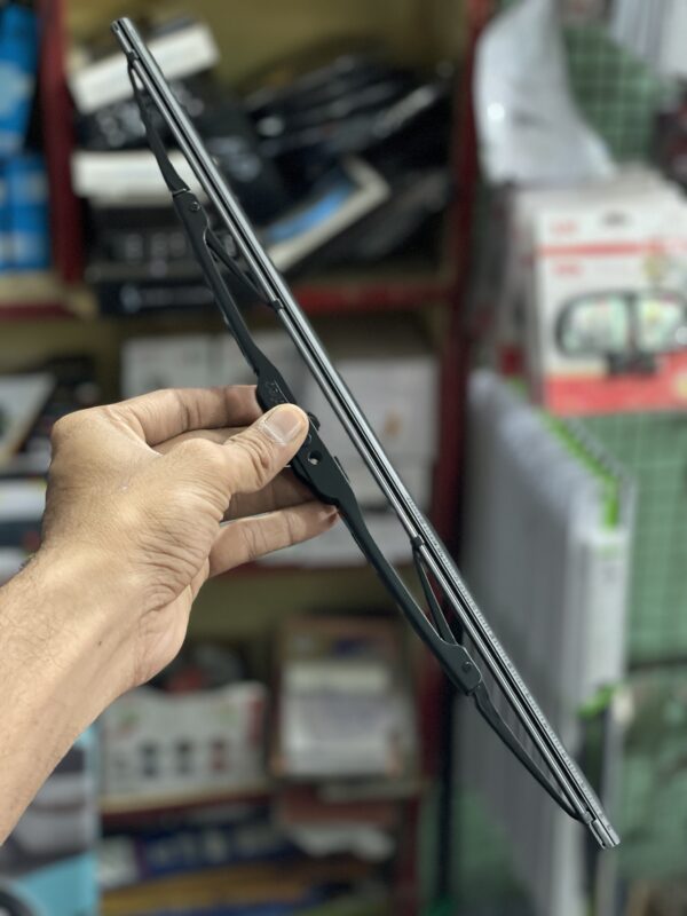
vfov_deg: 36.8
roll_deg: -0.6
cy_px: 458
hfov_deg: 28.0
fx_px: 1376
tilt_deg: -24.8
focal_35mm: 52
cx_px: 344
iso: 320
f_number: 2
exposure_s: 1/33
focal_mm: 6
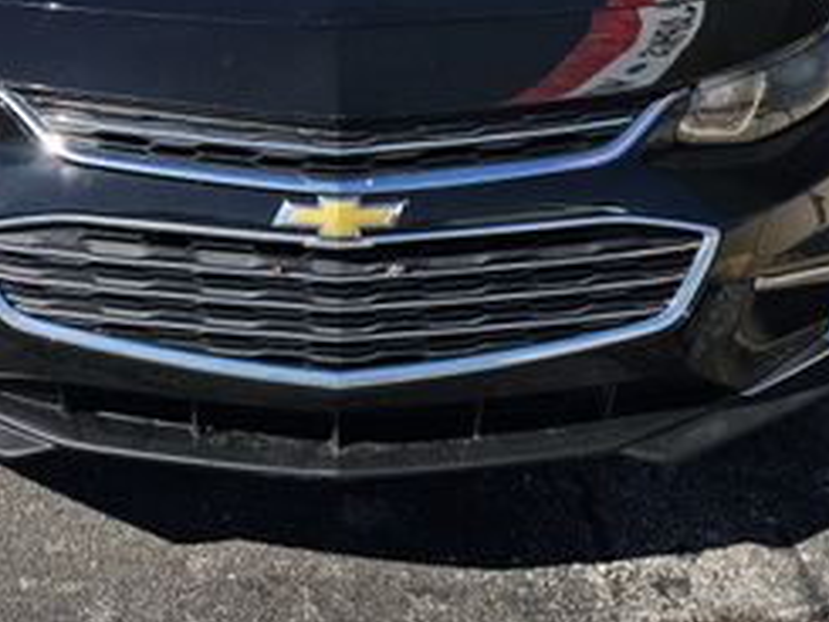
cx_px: 321
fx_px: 1438
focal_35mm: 60
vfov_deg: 22.9
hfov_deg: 32.0
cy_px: -74
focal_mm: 6.3
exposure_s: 1/781
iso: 10
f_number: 1.7
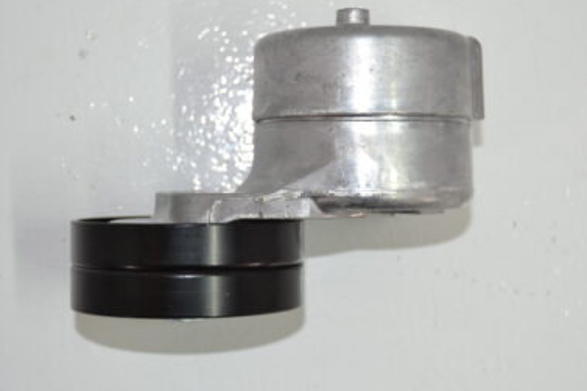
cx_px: 340
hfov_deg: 26.7
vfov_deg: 17.9
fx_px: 1236
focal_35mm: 76
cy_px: 126
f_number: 4.2
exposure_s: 1/20
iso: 200
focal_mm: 31
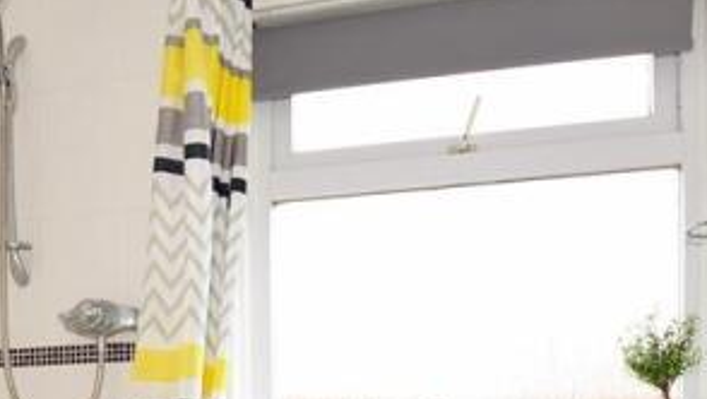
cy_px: 477
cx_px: 284
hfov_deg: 56.2
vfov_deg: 29.2
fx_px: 657
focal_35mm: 35
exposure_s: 1/25
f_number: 5
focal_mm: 10
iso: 200
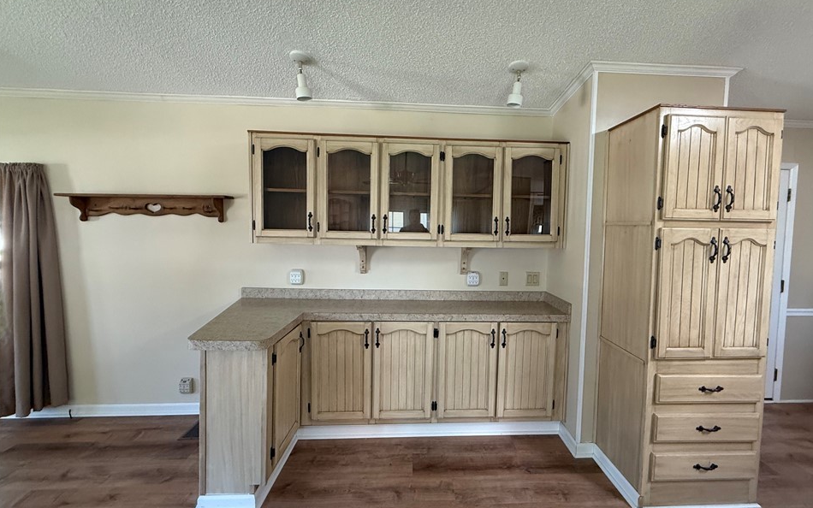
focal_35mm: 16
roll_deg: -1.8
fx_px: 355
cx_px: 434
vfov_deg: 71.3
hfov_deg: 97.7
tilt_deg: -3.9
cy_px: 248
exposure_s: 1/60
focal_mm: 2.22
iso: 320
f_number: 2.2
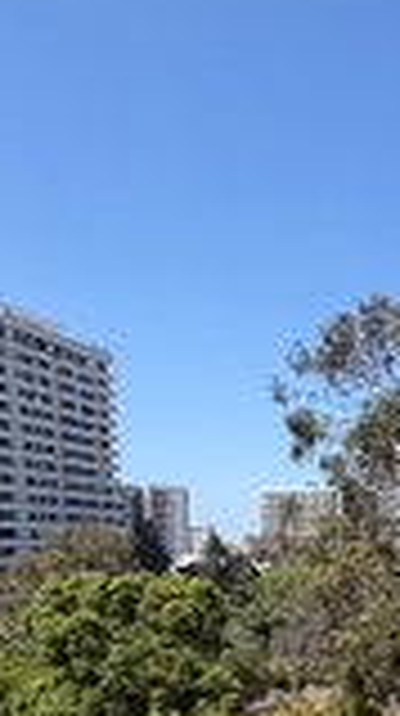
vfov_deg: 46.6
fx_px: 776
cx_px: 874
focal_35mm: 41
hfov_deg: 17.0
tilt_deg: -3.0
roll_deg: +0.6
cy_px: 581
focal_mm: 2.22
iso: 32
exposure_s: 1/770
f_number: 2.2
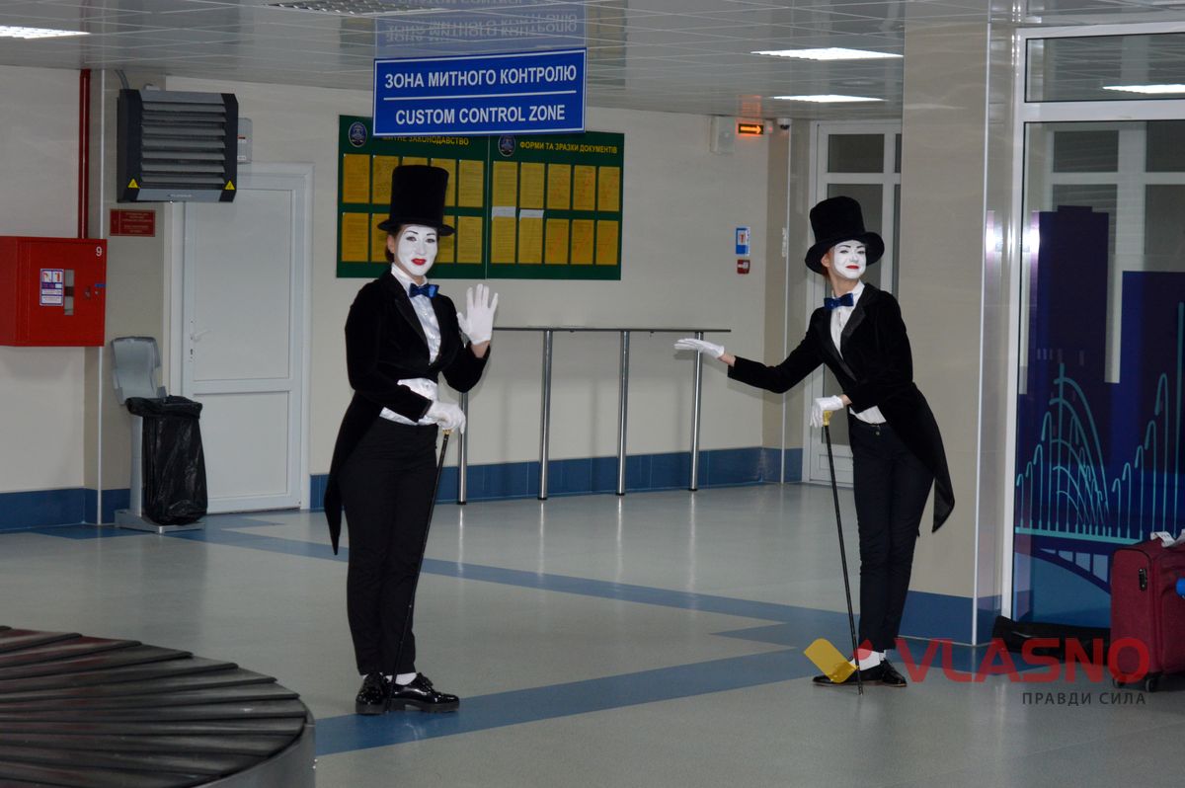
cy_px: 394
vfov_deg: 16.5
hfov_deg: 24.6
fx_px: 2713
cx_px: 592
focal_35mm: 82
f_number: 5.6
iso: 900
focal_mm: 55
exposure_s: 1/60
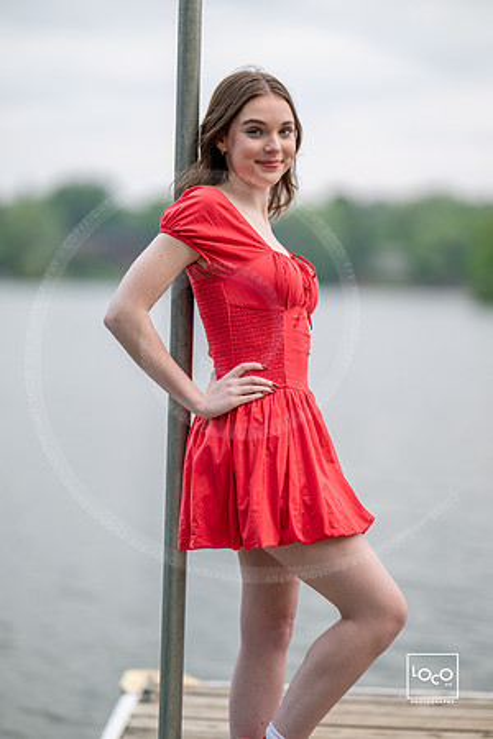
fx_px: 1746
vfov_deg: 23.9
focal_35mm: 85
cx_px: 246
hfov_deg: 16.1
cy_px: 370
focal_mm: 85
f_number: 1.2
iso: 100
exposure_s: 1/320
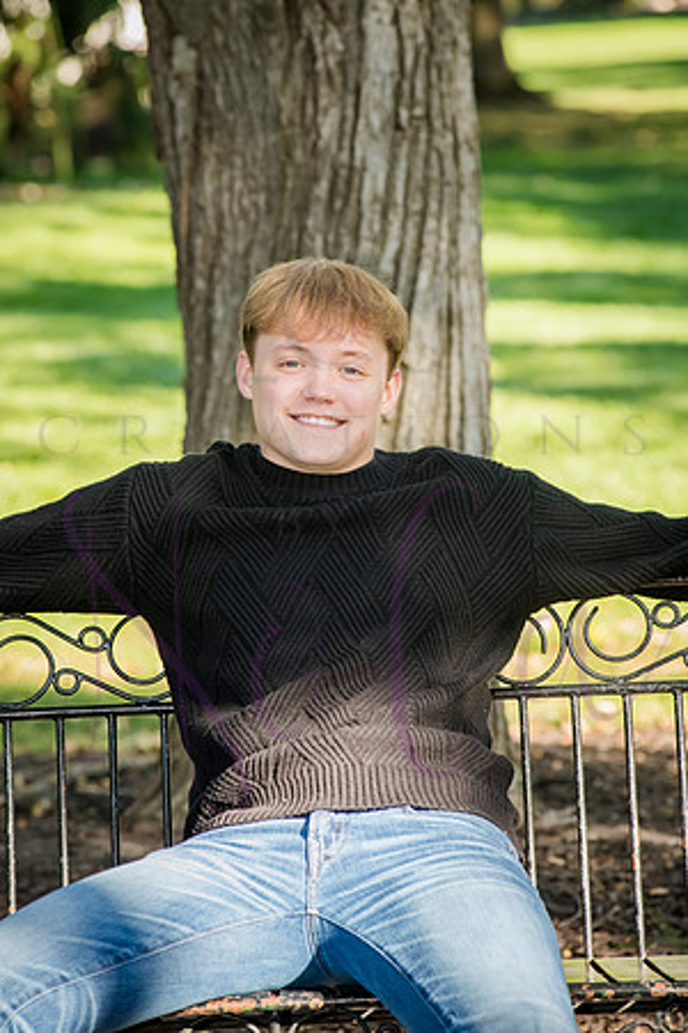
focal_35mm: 155
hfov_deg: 8.9
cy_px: 516
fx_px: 4443
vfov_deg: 13.2
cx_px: 344
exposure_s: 1/320
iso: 800
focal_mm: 155
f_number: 6.3
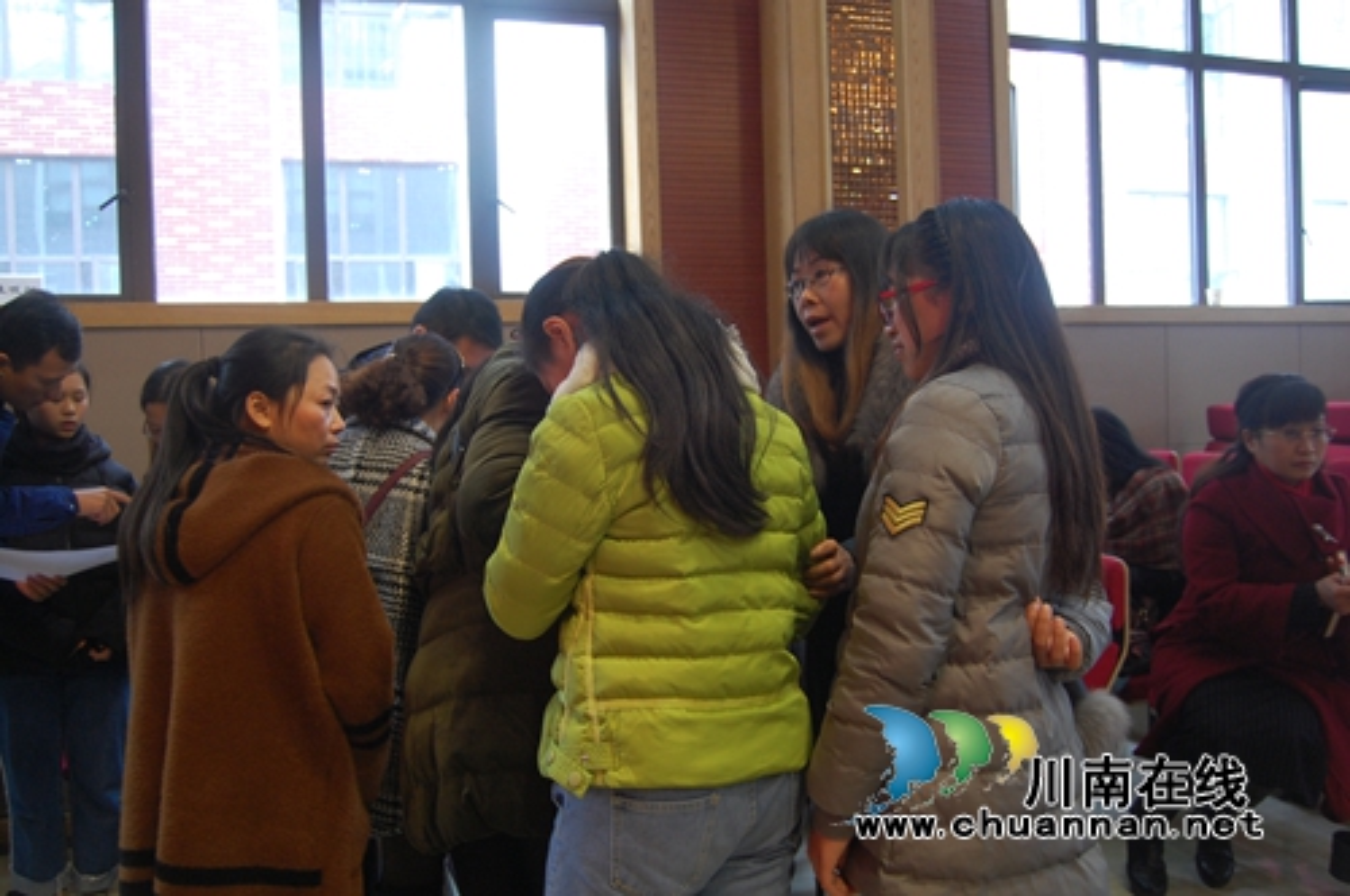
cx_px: 675
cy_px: 448
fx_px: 1124
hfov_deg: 62.0
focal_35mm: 30
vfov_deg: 43.5
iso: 720
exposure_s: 1/30
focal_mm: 20
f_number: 3.8
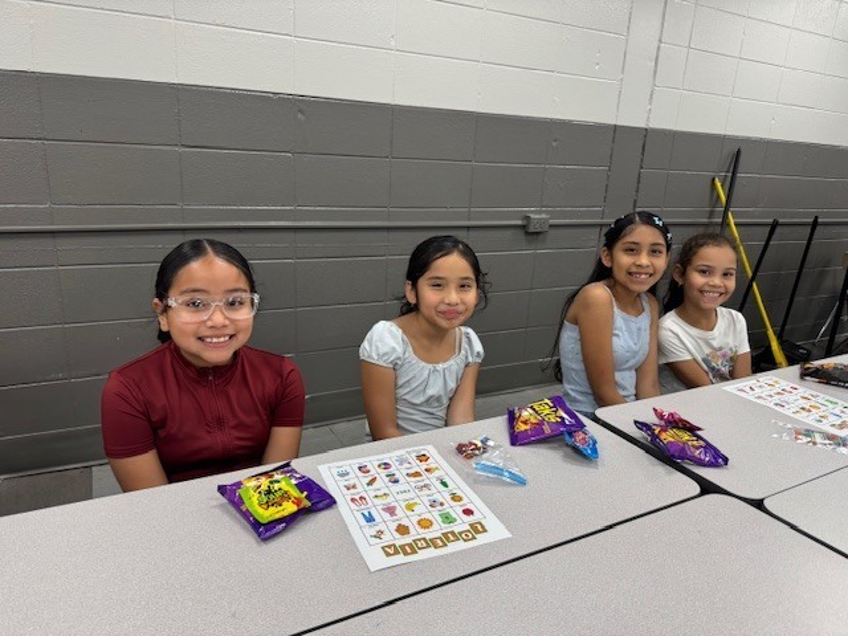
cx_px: 424
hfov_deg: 71.6
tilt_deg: -17.9
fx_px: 588
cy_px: 318
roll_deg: -3.8
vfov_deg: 56.8
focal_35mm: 24
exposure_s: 1/121
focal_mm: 6.76
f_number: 1.78
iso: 200
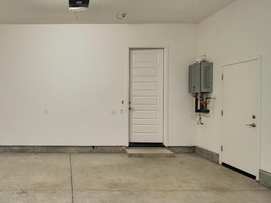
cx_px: 75
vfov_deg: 54.9
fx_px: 196
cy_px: 102
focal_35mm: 25
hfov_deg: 66.0
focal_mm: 7
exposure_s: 1/160
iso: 800
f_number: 2.8
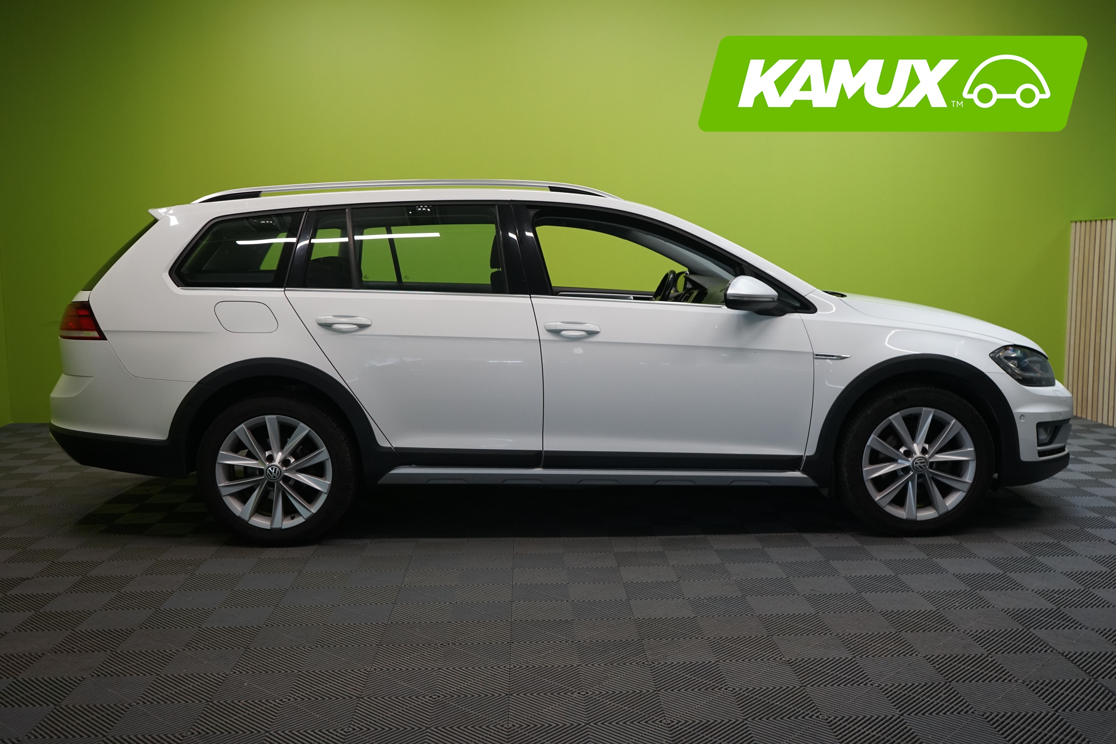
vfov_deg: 38.9
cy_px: 372
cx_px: 558
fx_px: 1054
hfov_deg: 55.8
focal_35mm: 34
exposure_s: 1/40
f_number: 5.6
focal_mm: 34
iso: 1000
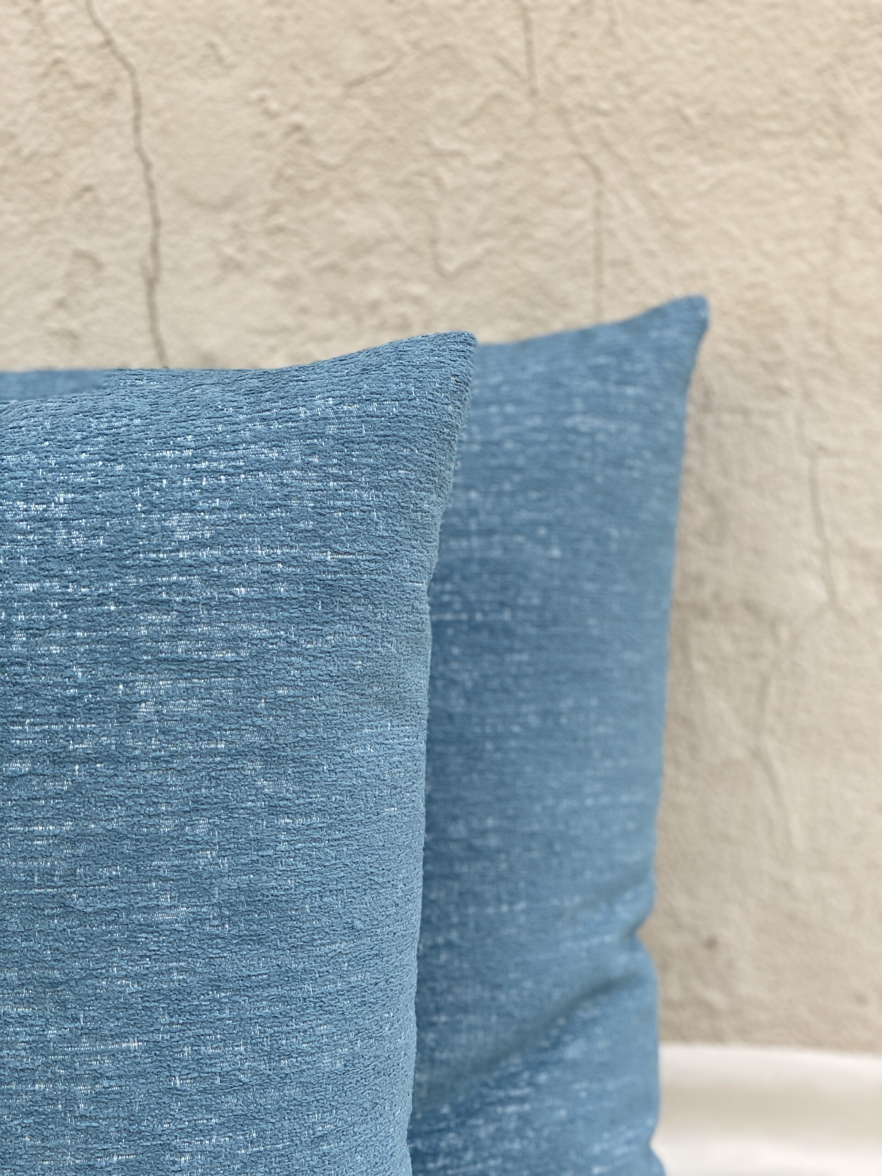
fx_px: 1767
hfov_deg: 28.0
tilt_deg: -16.0
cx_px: 441
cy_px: 588
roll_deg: +1.3
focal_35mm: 52
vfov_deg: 36.8
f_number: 2
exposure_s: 1/225
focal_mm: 6
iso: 20
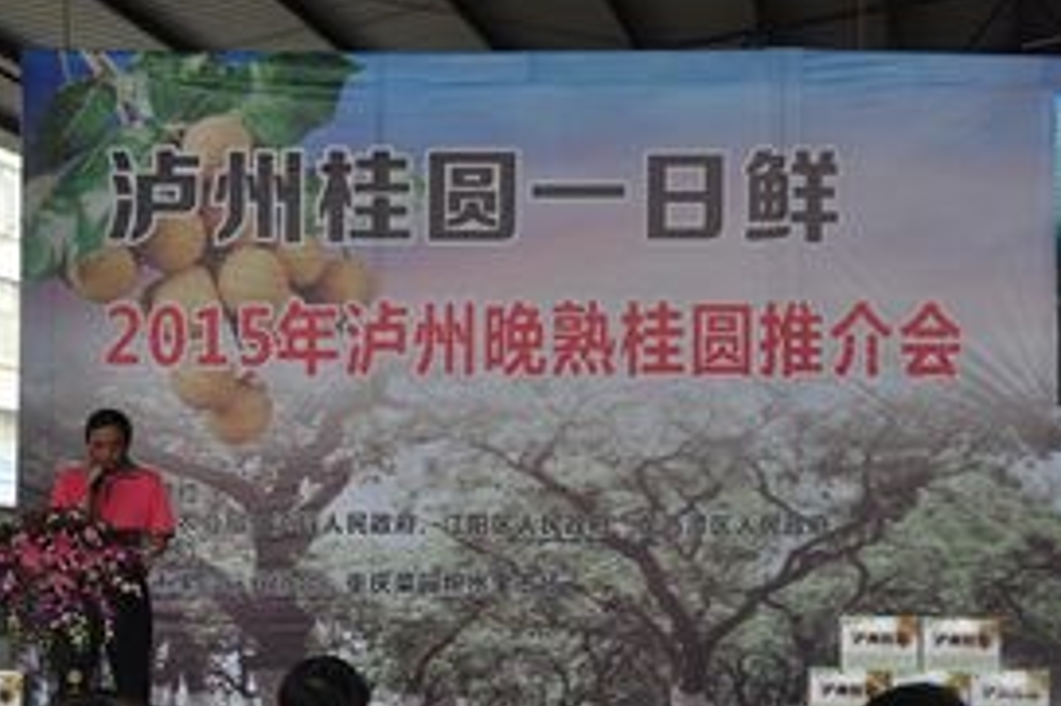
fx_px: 2030
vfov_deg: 19.5
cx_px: 718
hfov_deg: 29.1
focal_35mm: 69
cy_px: 573
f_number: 6.3
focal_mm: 25
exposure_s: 1/160
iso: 200
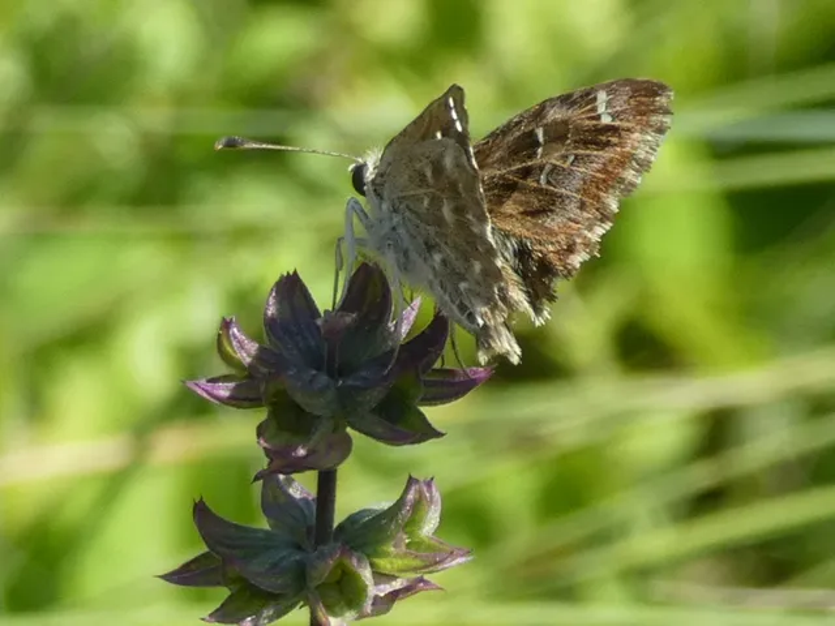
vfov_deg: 12.9
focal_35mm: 115
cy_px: 313
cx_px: 418
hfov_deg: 17.1
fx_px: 2774
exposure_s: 1/200
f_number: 5
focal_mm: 20.5
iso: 80
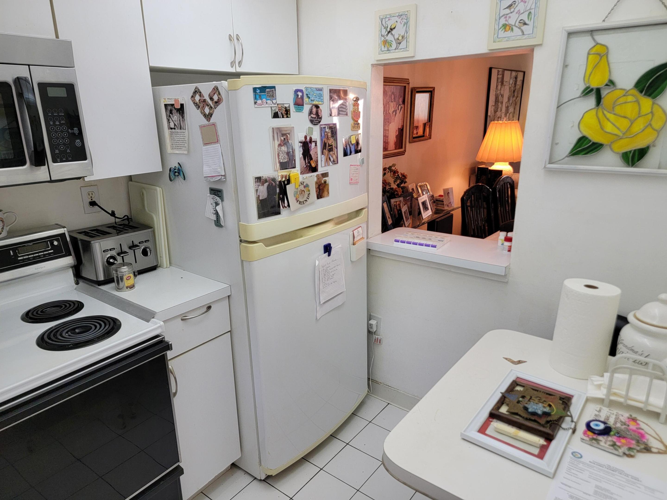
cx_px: 334
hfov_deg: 71.6
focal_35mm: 24
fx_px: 462
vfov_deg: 56.8
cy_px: 250
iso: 200
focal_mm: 6.7
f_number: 1.8
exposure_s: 1/120
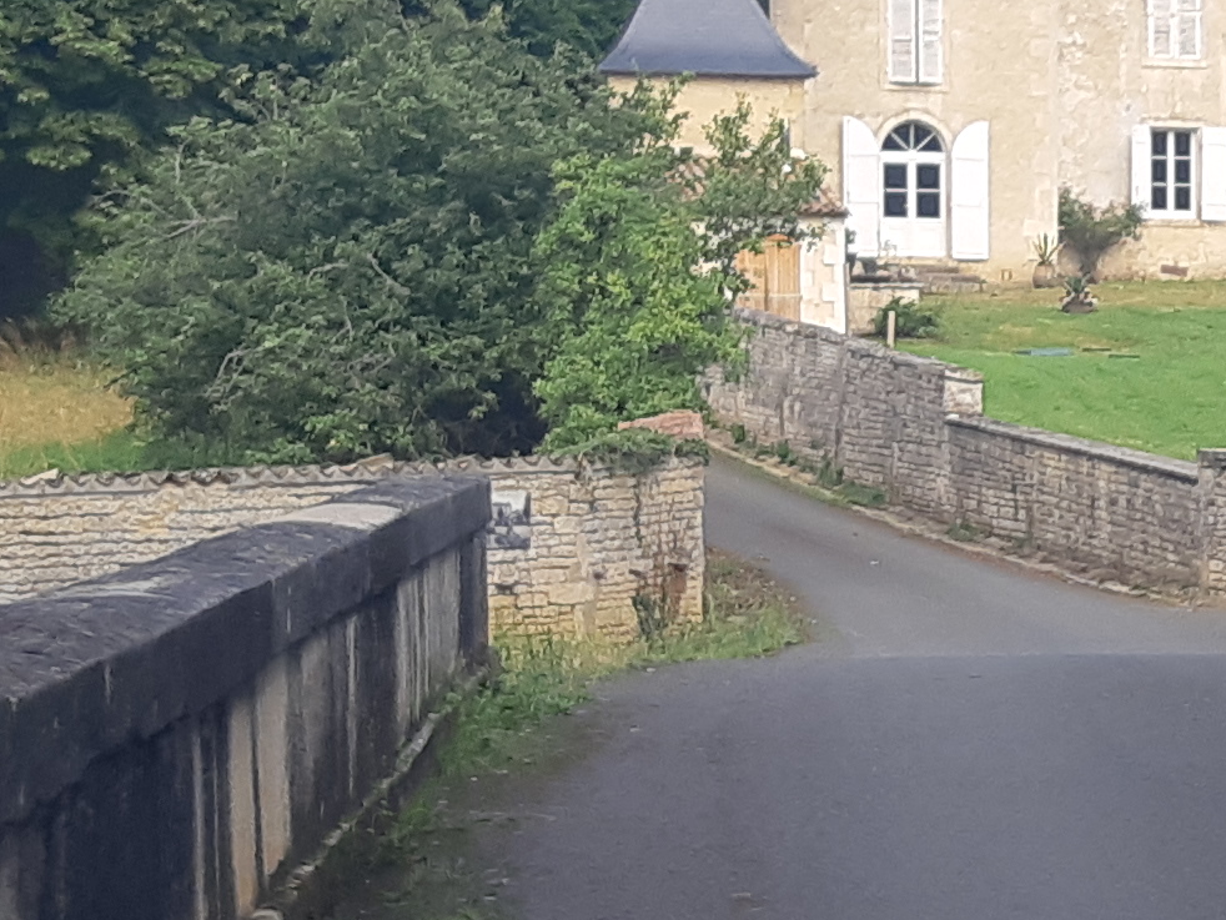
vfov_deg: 12.1
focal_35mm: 122
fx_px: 4322
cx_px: 1258
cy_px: 527
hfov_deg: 15.8
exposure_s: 1/627
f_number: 1.7
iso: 40
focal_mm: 3.93
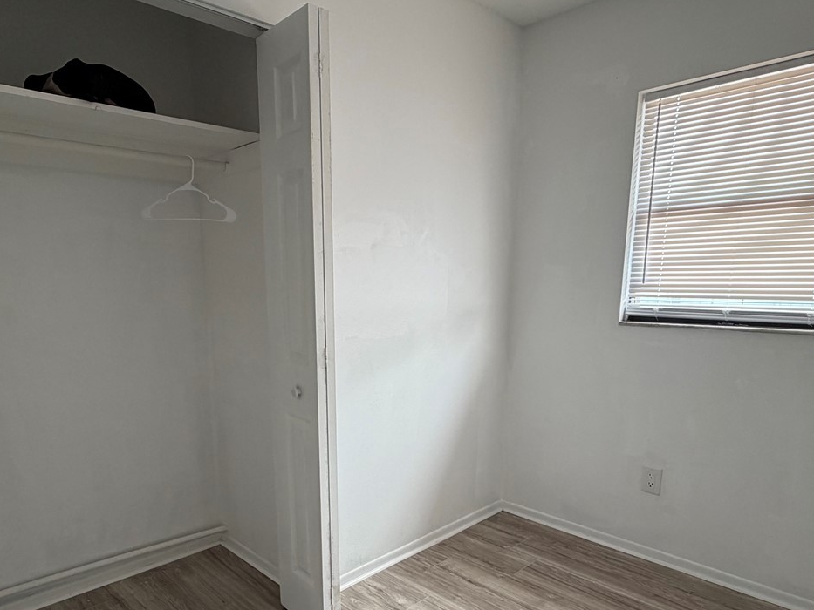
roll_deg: +1.7
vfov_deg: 55.9
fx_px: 564
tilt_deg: -10.9
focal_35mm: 24
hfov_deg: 71.3
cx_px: 360
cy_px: 393
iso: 160
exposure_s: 1/121
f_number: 2.2
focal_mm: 2.22
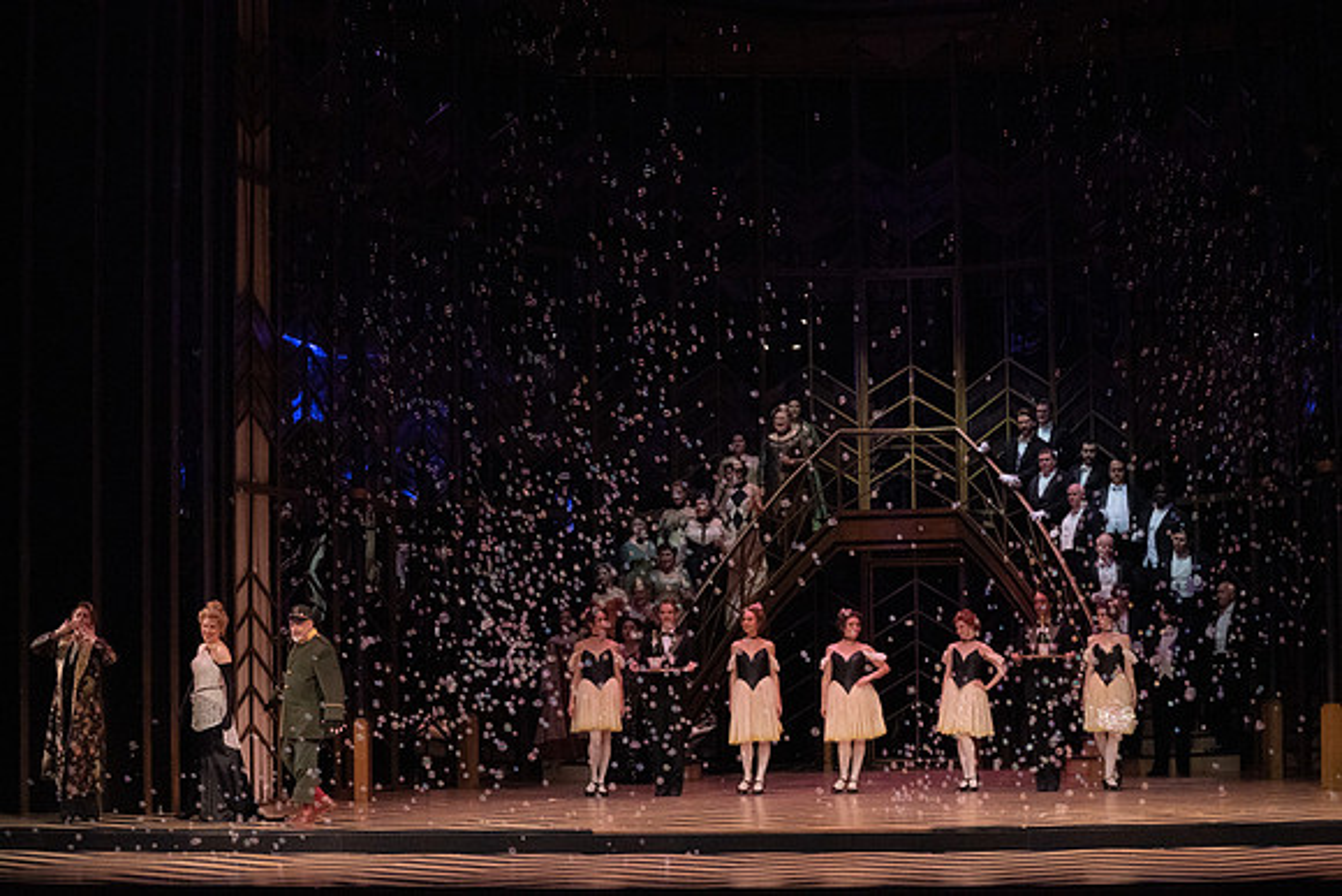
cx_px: 671
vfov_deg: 18.9
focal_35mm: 72
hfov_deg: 28.1
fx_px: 2685
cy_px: 448
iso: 12800
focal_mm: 72
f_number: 18
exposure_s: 1/400
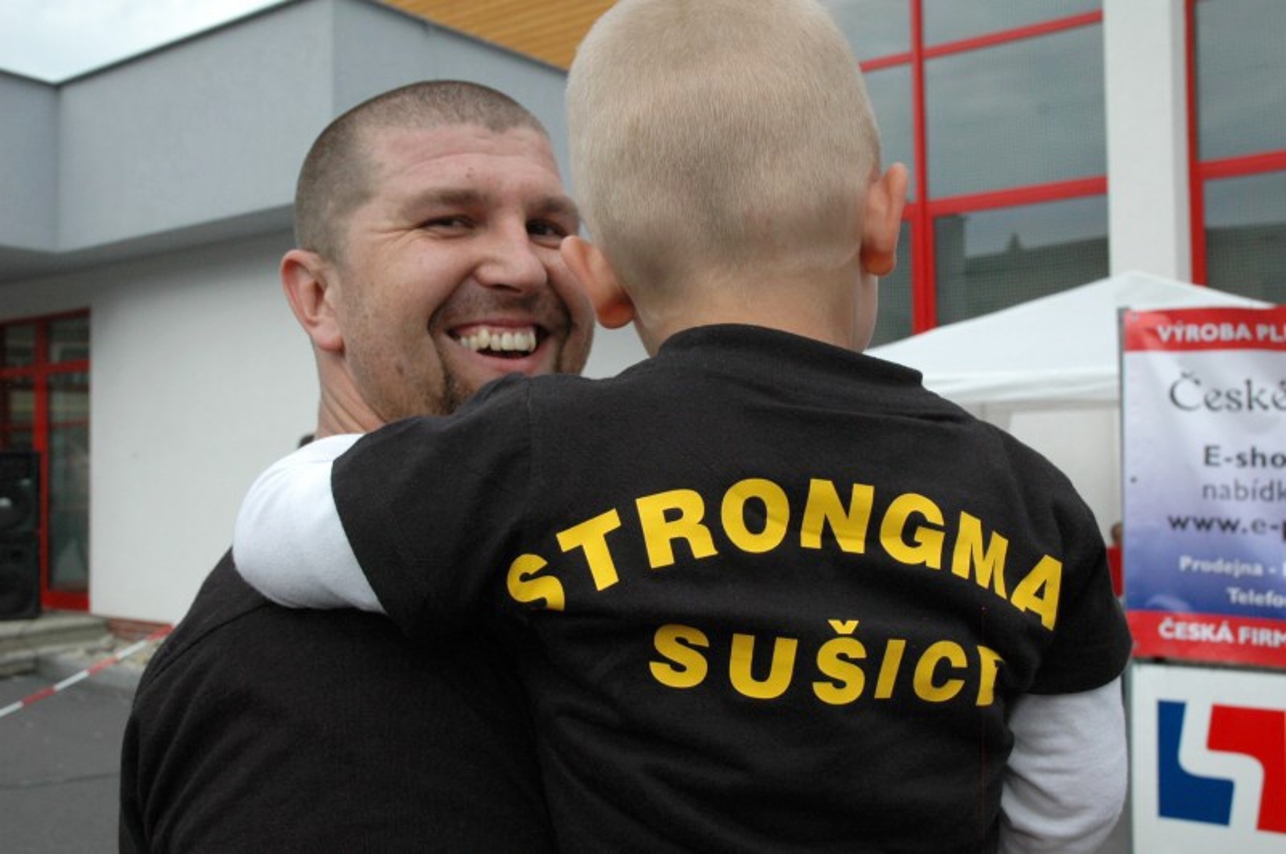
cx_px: 643
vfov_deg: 35.4
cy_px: 427
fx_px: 1338
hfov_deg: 51.3
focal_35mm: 38
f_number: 8
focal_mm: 25
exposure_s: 1/250
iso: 500
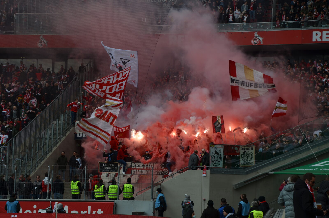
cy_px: 109
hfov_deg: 27.0
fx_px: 684
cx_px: 164
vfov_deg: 18.1
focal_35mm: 75
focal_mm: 50
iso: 200
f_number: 8
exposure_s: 1/250
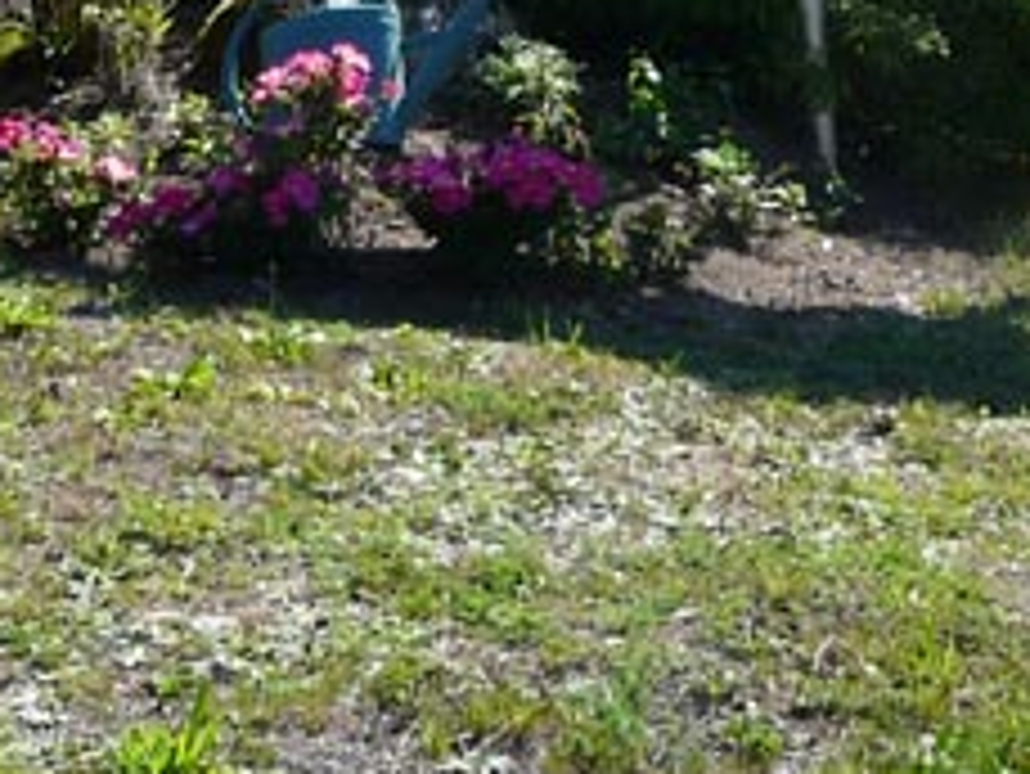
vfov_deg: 12.3
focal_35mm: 118
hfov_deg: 16.6
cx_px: 702
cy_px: -180
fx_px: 3513
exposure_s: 1/250
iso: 100
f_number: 5.6
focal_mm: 4.6
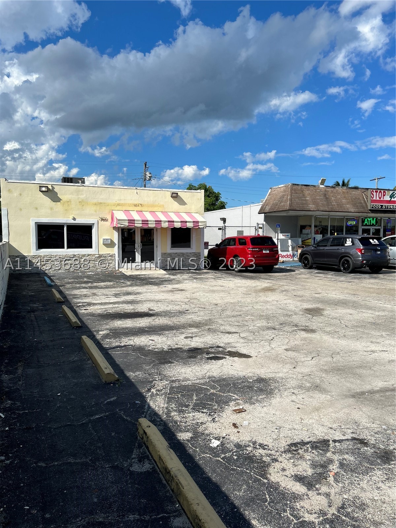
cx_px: 198
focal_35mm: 26
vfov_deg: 67.3
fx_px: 397
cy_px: 264
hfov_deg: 53.1
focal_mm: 5.7
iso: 50
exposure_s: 1/5882
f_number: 1.5
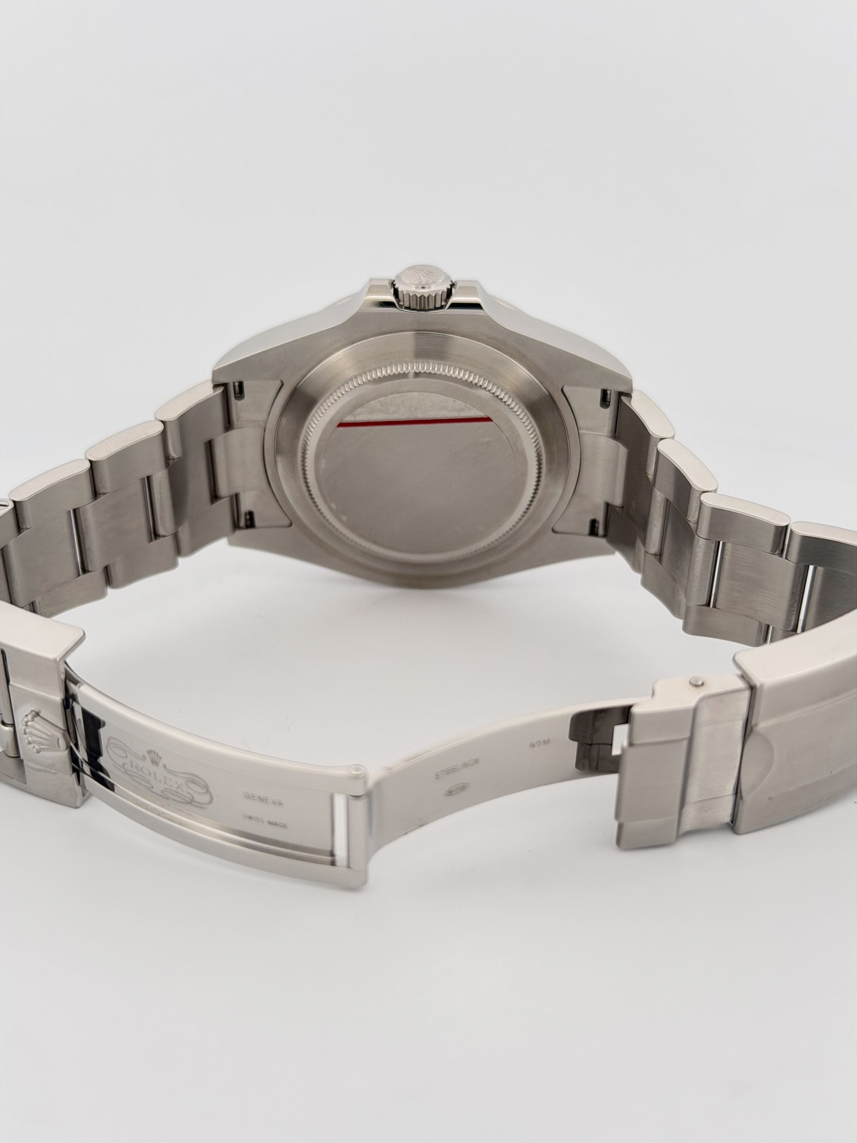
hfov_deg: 30.3
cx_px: 428
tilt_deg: -24.3
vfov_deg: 39.7
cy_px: 572
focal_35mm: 48
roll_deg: -1.3
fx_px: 1584
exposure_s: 1/802
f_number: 1.78
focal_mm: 6.76
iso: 64
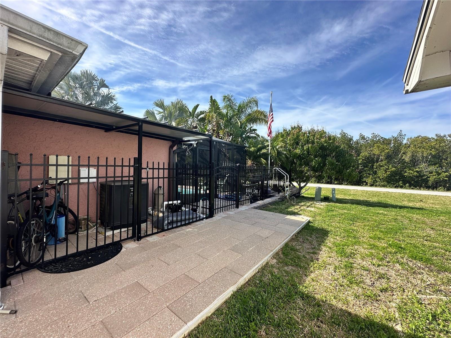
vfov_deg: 85.7
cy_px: 169
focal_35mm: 14
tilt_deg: -1.1
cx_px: 226
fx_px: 182
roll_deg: +0.0
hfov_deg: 102.1
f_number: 2.2
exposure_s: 1/540
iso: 40
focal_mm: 2.22
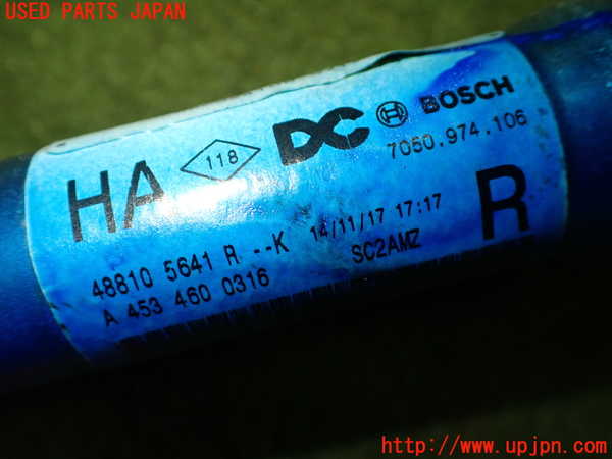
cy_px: 230
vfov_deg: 46.8
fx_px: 530
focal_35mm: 30
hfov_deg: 60.0
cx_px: 306
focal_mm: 5.4
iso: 250
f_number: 2.3
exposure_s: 1/125
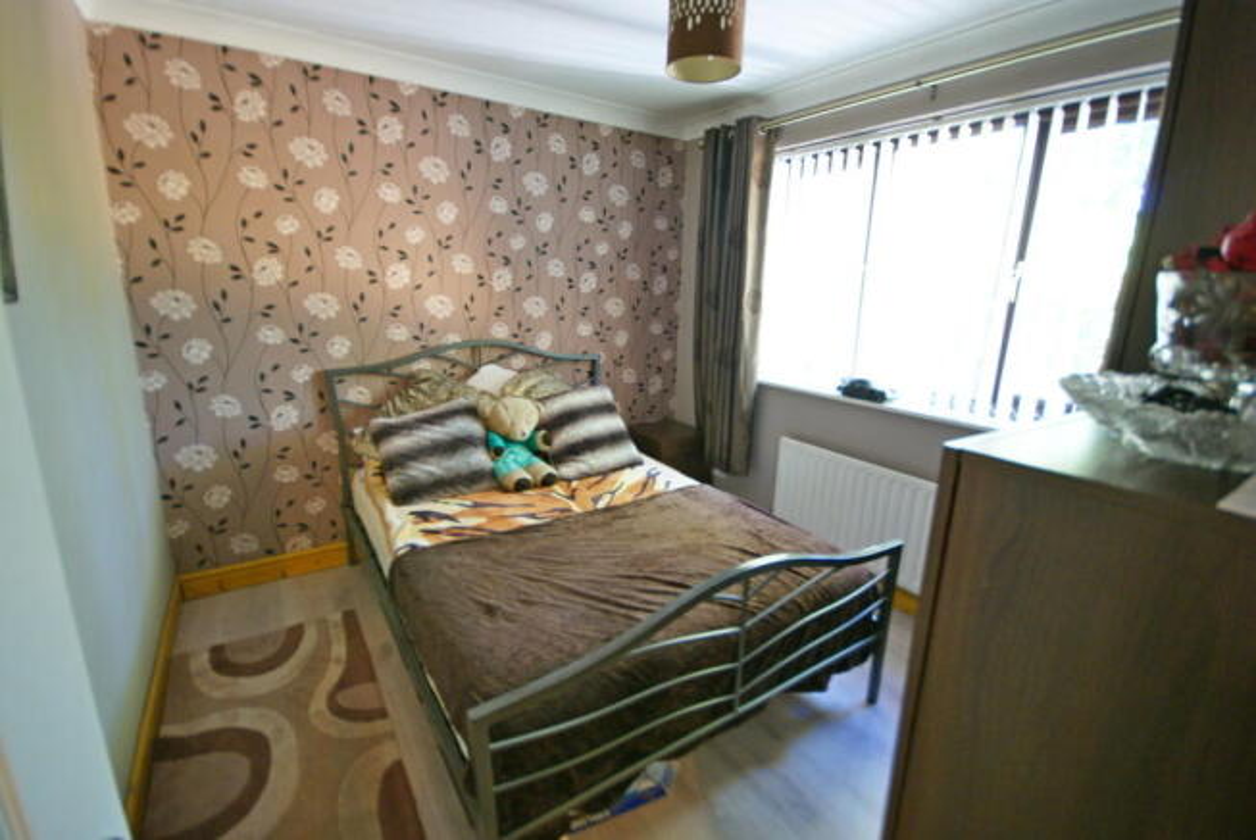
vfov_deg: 77.5
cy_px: 420
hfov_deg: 100.3
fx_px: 524
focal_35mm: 15
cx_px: 628
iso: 400
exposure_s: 1/5
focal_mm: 10
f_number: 4
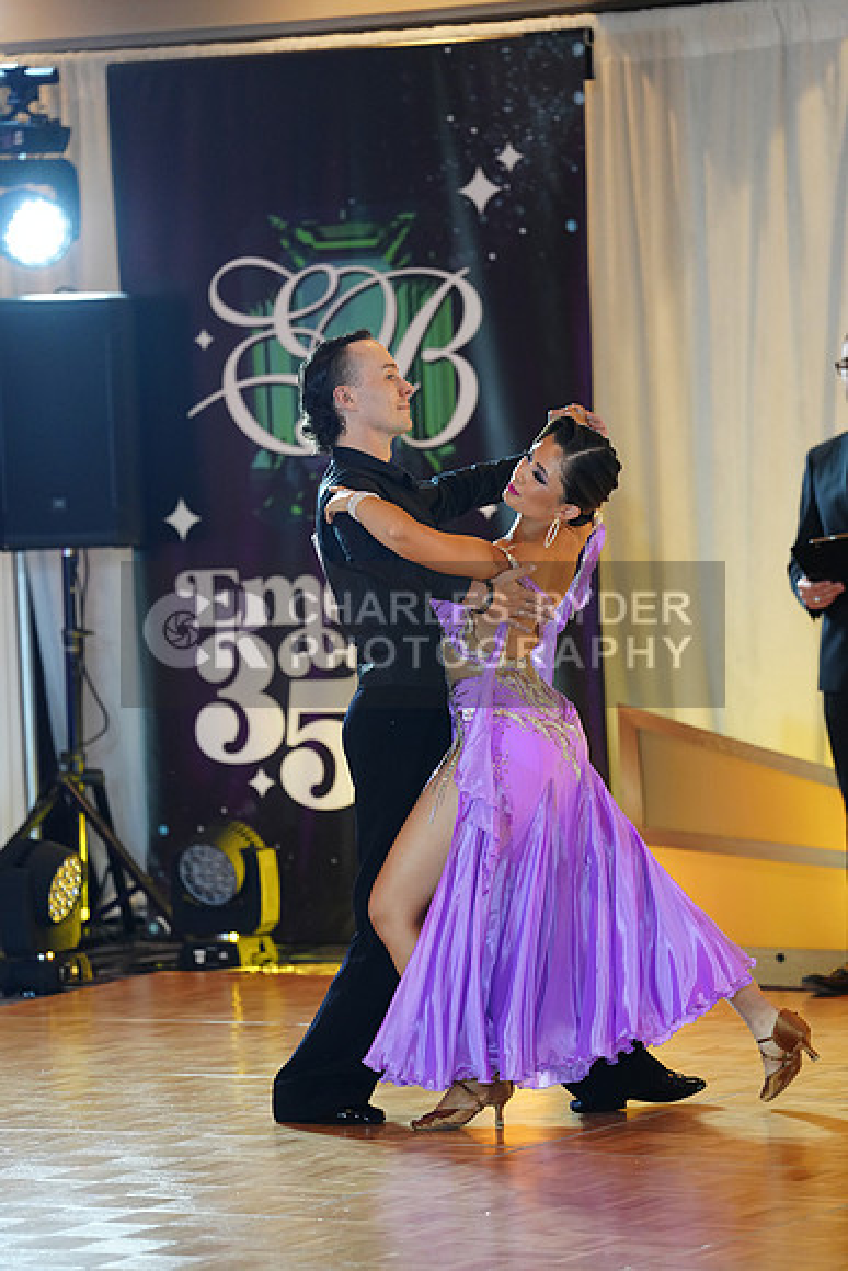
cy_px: 636
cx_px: 424
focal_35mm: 148
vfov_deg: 13.9
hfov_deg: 9.3
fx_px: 5226
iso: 2000
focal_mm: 148
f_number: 2.8
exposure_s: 1/400
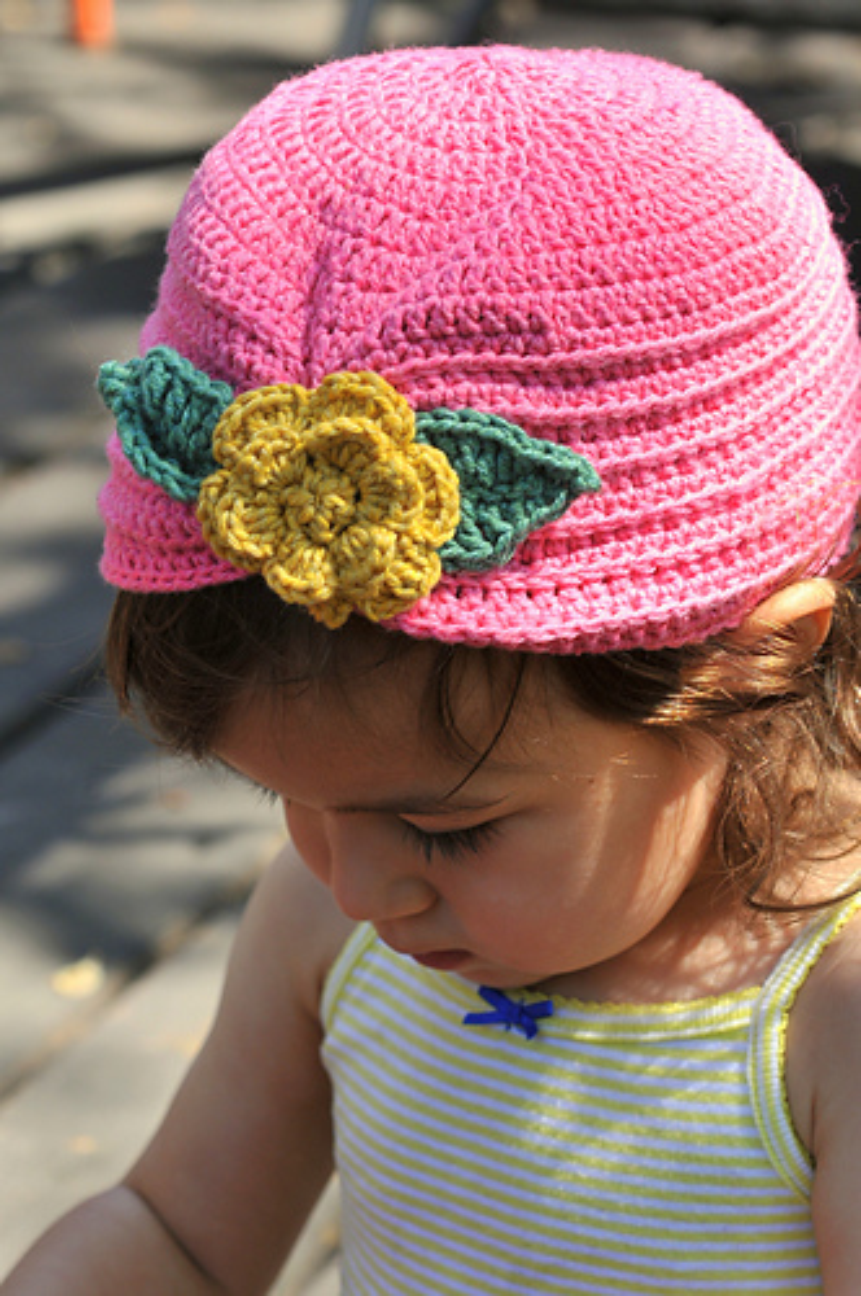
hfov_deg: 10.7
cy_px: 648
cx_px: 430
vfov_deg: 16.1
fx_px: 4586
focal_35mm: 128
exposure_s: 1/160
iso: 250
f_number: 6.3
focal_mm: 85
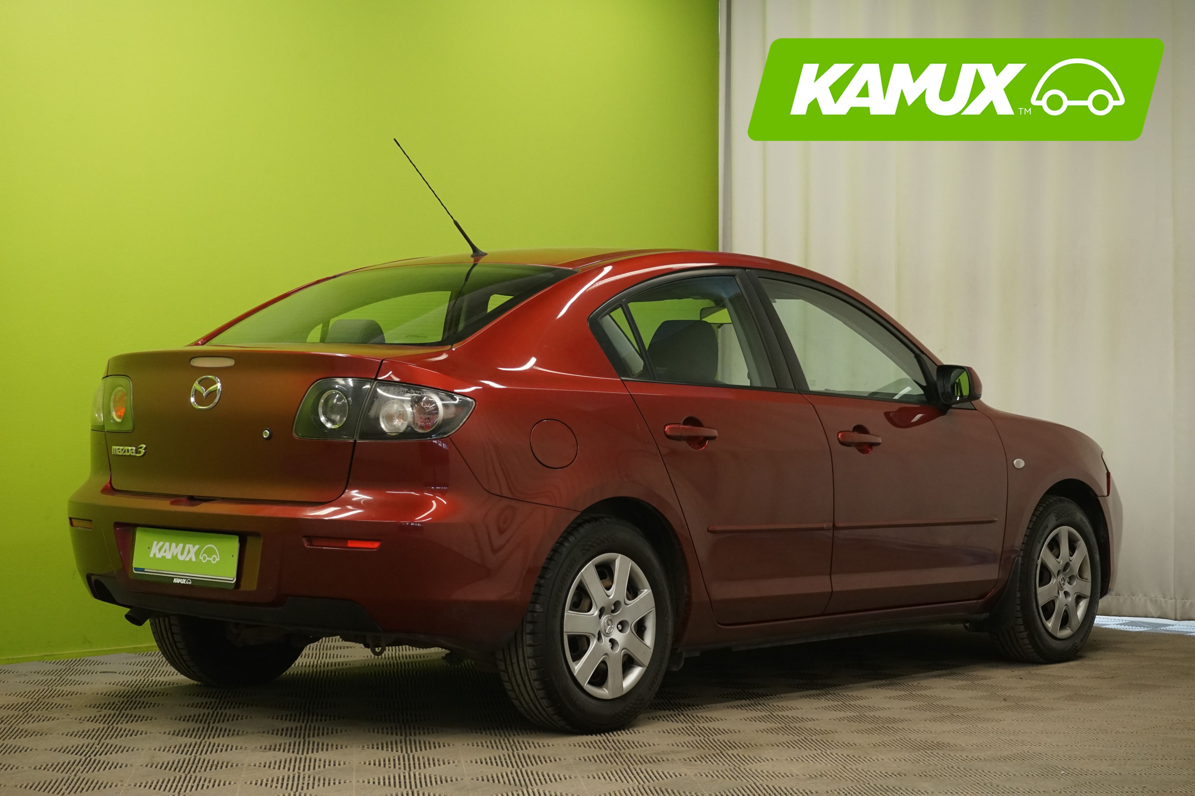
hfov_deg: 28.8
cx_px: 598
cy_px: 398
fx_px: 2323
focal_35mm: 70
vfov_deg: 19.5
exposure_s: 1/25
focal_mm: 70
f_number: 9
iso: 2000
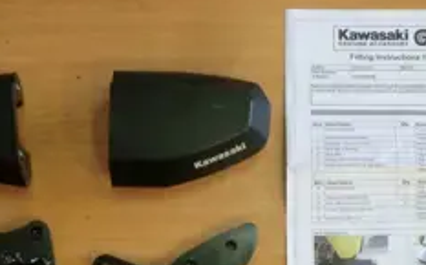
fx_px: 812
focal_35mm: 70
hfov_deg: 29.4
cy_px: 309
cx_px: 245
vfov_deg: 17.7
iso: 400
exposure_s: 1/60
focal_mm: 5.8
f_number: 3.5
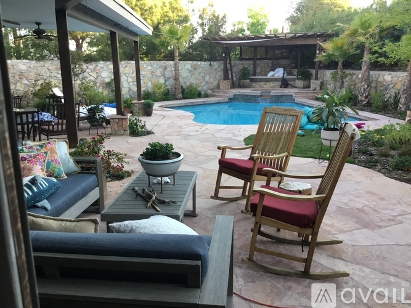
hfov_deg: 58.4
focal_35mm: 31
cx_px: 206
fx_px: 368
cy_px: 154
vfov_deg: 45.4
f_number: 2.4
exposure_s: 1/40
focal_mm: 3.3
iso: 25
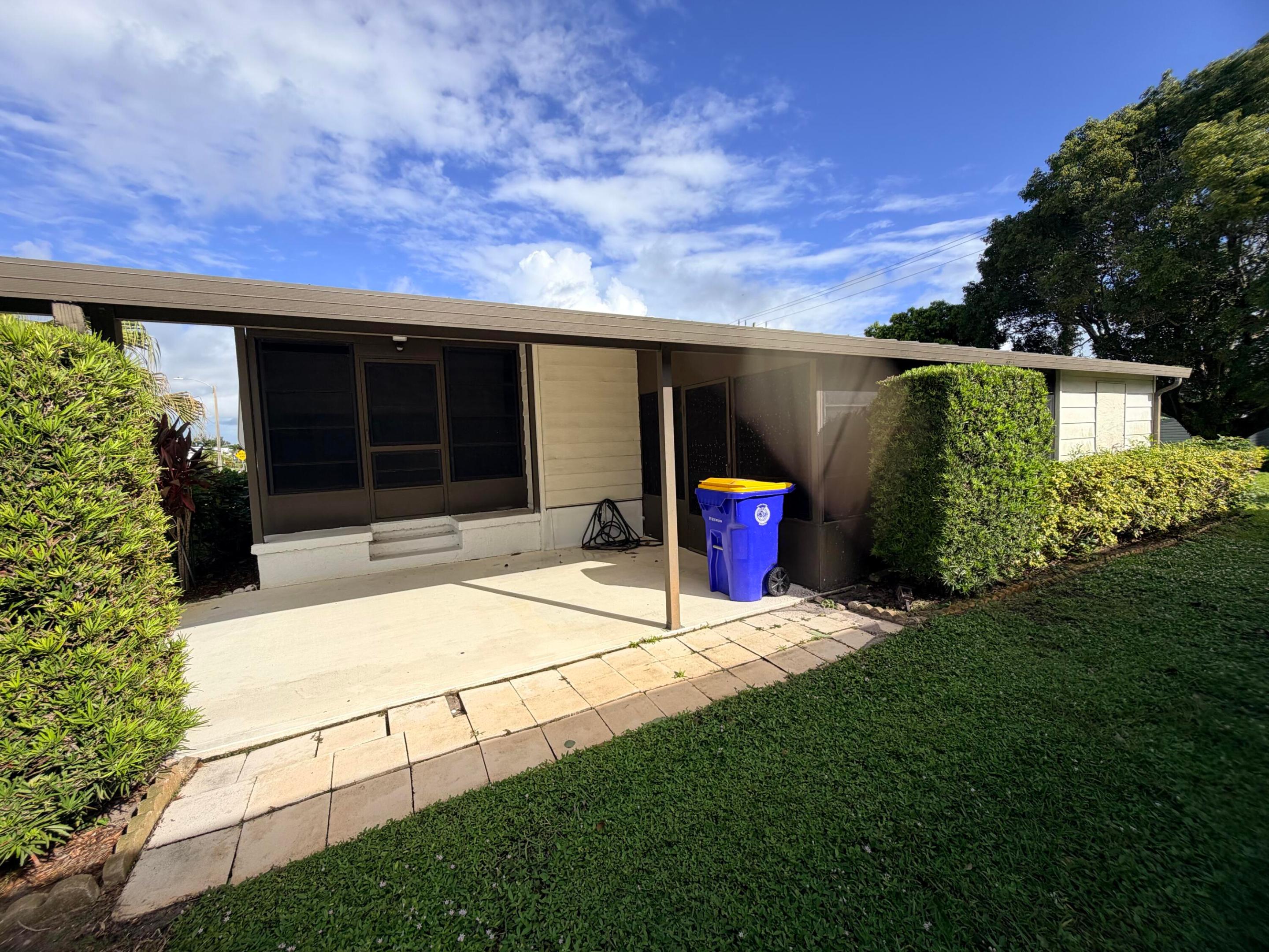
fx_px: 513
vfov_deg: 85.7
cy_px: 476
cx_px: 634
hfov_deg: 102.1
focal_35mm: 14
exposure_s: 1/1033
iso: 20
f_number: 2.2
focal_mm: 2.22
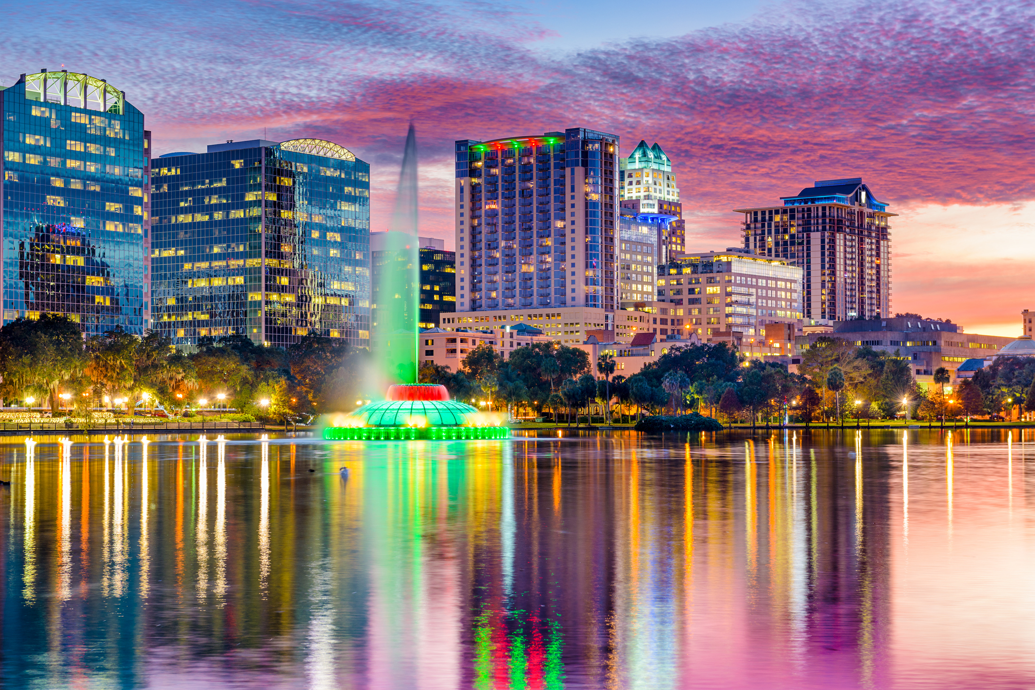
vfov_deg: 19.5
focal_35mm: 70
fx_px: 2012
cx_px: 518
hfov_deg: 28.8
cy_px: 345
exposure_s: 8
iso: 100
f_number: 8
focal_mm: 70
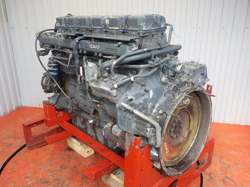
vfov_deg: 46.8
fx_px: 217
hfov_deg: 60.0
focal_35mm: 30
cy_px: 94
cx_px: 125
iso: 200
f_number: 3.3
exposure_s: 1/30
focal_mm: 4.1
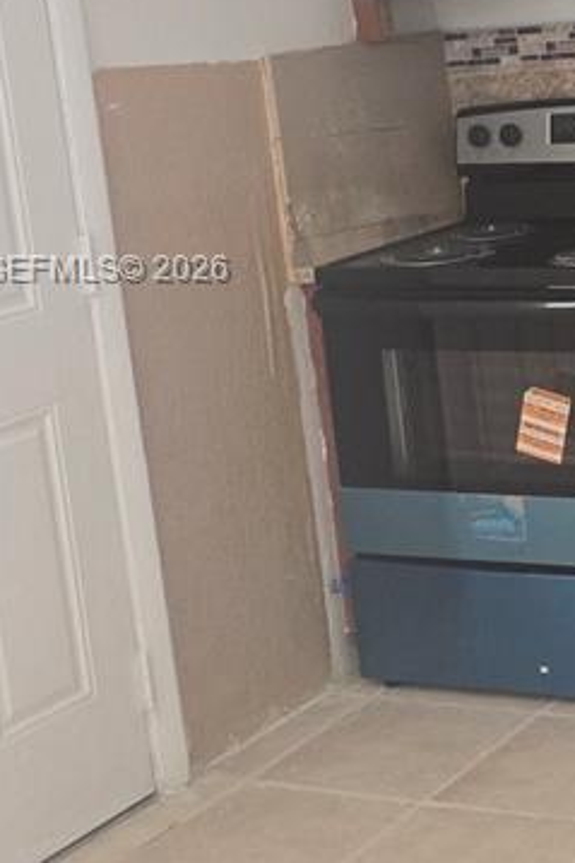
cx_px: 866
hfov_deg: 15.7
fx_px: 1918
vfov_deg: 25.2
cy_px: 272
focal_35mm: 80
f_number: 1.7
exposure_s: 1/120
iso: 500
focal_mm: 6.3
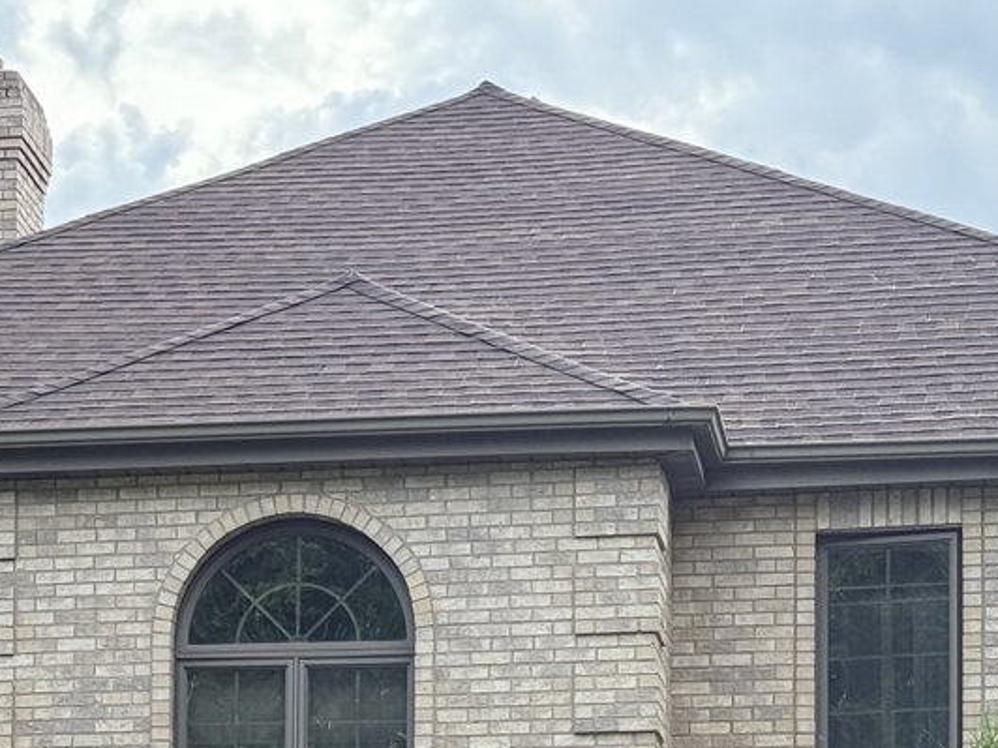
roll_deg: -0.9
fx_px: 3748
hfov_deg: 15.1
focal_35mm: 130
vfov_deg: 11.1
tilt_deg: +5.7
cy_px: 977
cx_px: 272
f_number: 1.78
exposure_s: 1/1116
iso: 80
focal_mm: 6.76
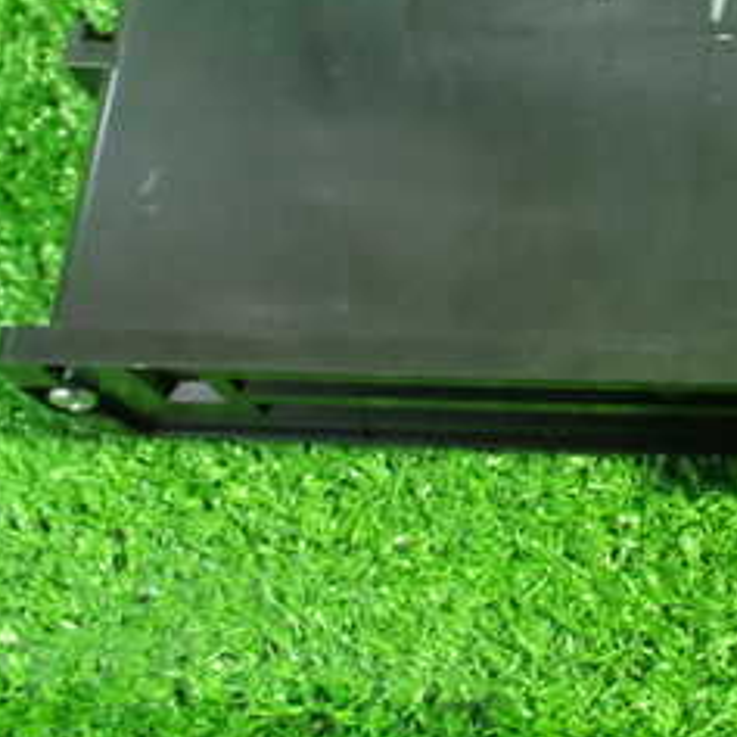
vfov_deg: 24.9
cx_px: 734
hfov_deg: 24.6
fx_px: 1614
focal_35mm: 67
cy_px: 59
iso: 1250
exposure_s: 1/30
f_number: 2.3
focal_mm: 5.4
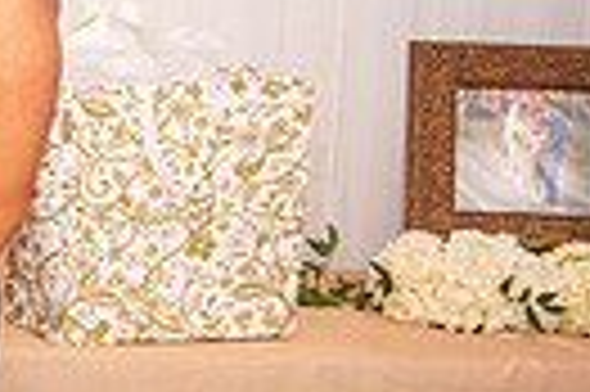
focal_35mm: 151
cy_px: 277
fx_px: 2472
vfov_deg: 9.1
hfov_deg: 12.1
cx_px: -581
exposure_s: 1/160
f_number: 2.8
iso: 1000
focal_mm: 34
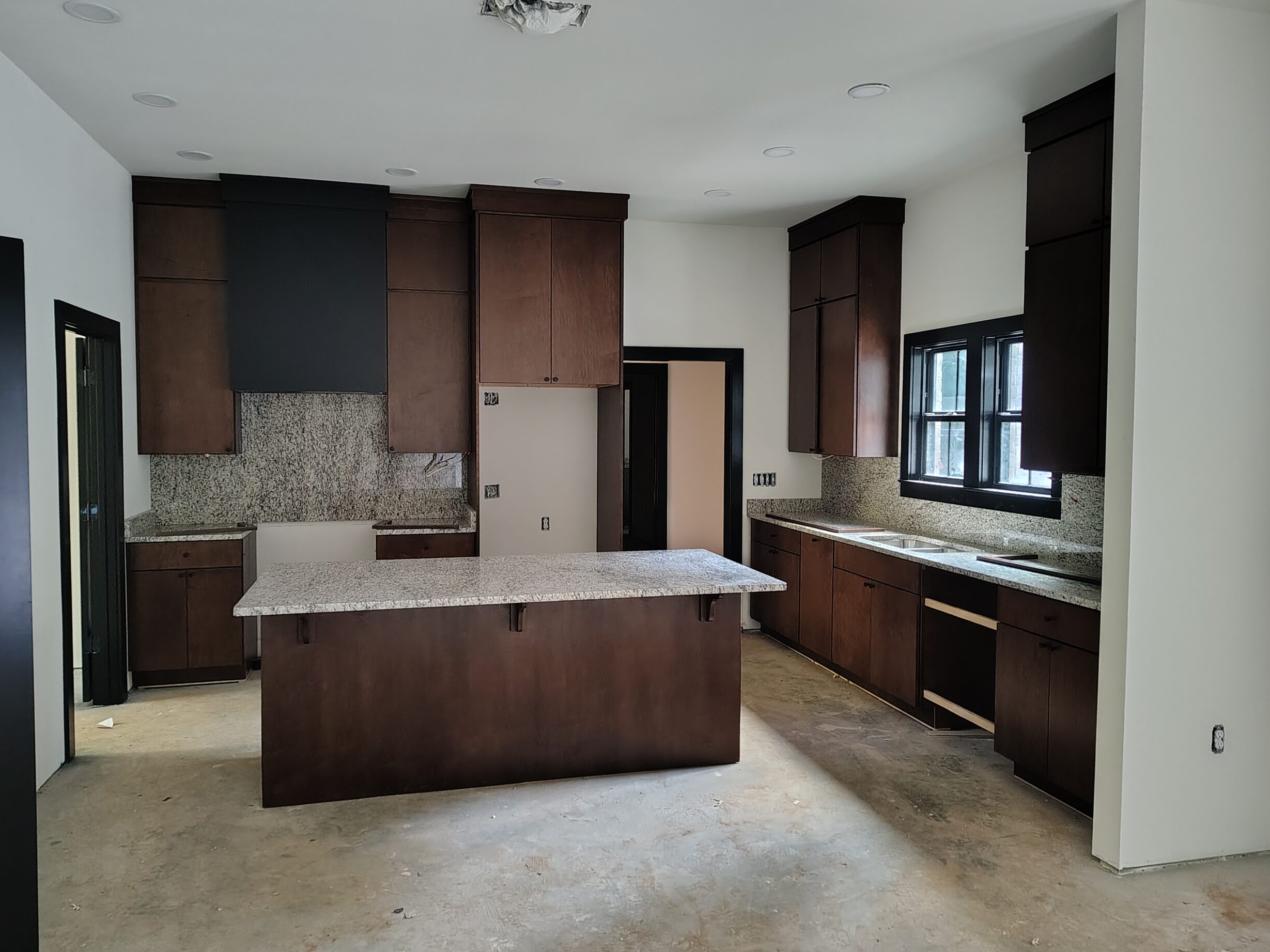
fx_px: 917
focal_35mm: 25
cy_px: 476
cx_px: 617
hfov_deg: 69.4
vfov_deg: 54.9
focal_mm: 5.56
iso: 3200
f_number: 1.8
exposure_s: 1/27.5
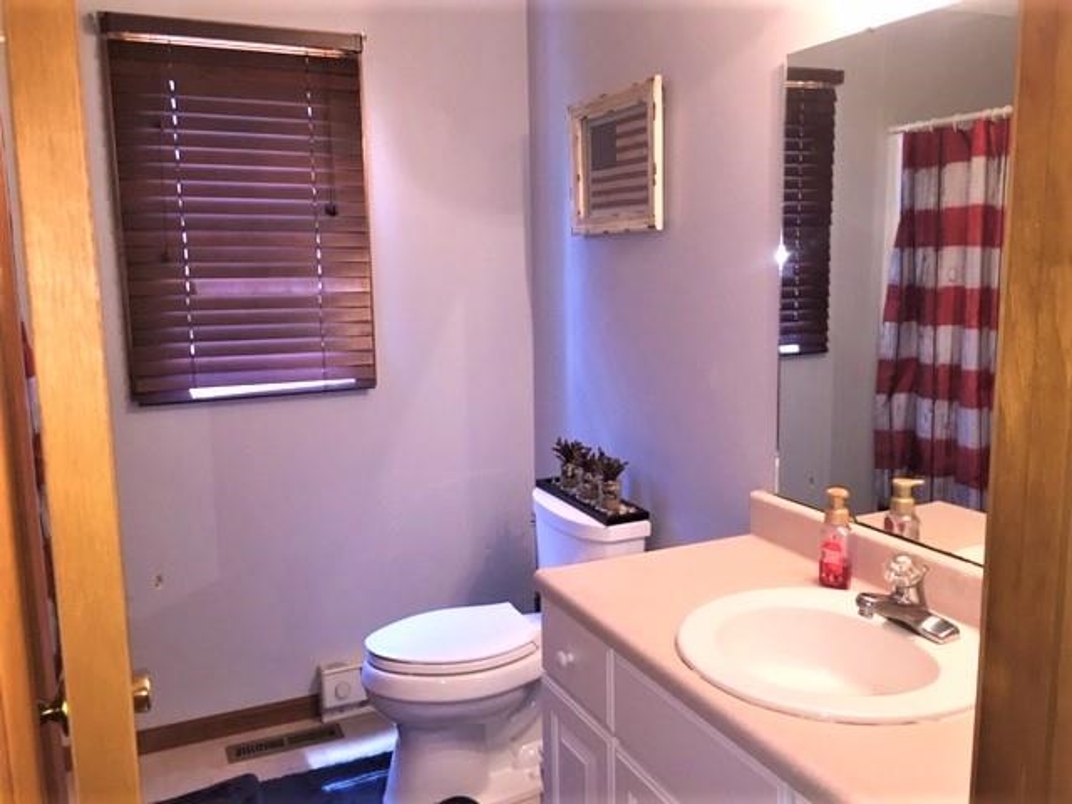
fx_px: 898
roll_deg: -1.1
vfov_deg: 48.2
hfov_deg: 61.7
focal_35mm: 29
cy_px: 402
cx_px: 536
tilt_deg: -10.9
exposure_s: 1/30
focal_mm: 4.15
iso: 125
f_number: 2.2
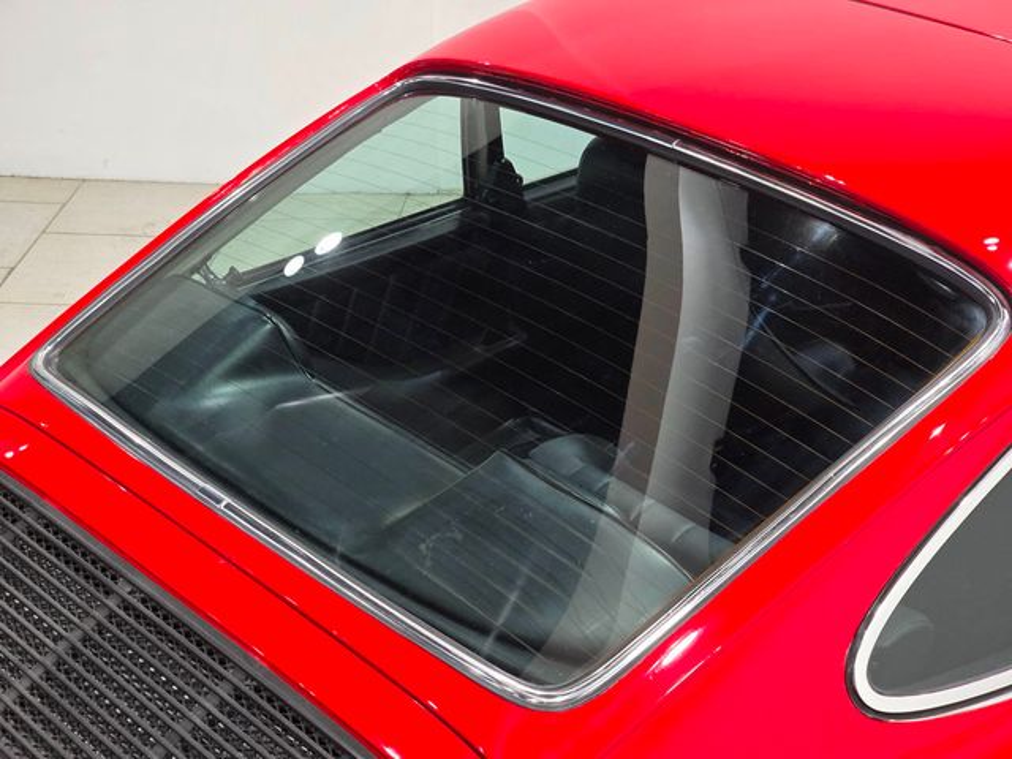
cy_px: 380
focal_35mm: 69
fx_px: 2017
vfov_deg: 21.3
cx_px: 506
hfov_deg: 28.2
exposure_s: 1/120
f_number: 2.4
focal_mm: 7.9
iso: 250
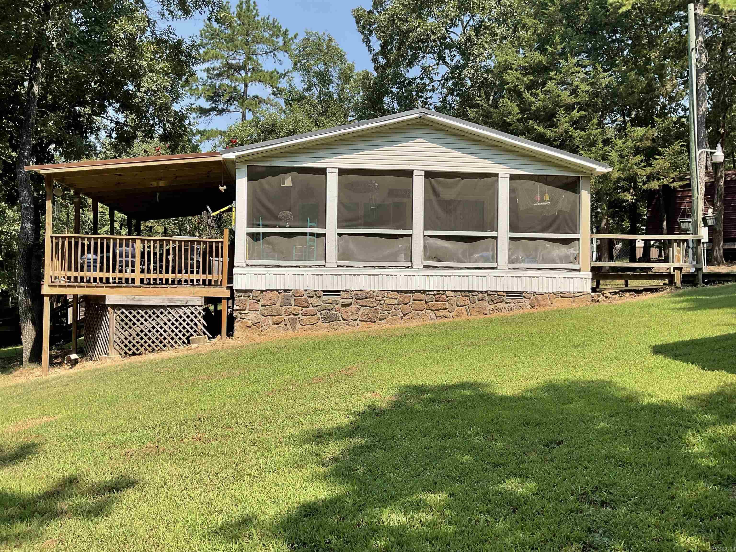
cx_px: 368
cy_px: 276
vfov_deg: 48.2
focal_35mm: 29
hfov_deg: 61.7
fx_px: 617
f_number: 1.8
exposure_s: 1/1121
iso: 16
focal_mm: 3
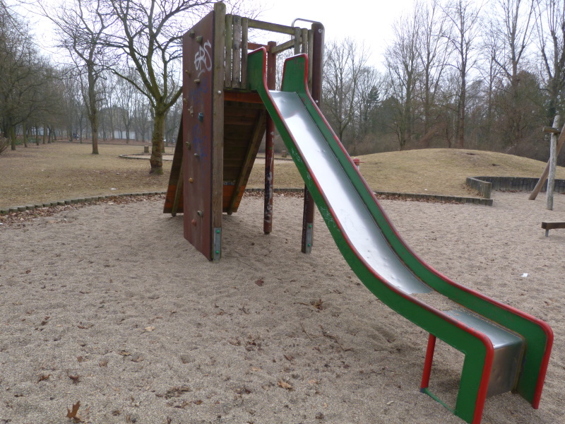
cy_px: 212
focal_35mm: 25
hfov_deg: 69.4
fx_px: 408
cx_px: 282
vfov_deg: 54.9
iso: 80
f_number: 2.8
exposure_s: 1/320
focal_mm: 4.5
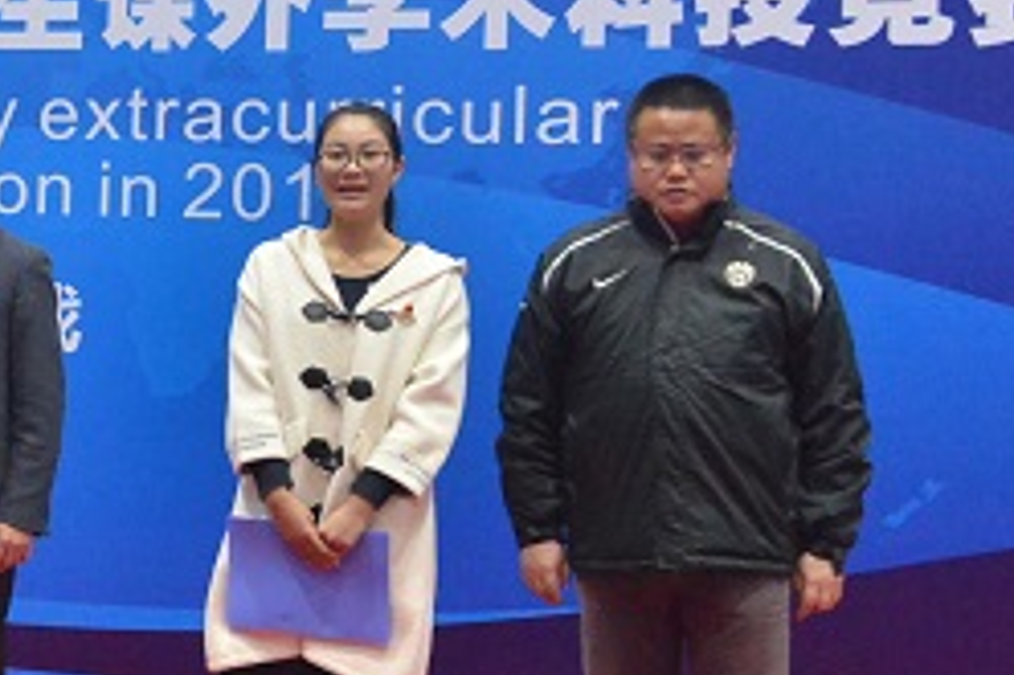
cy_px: 288
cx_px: -470
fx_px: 2364
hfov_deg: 20.9
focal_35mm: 84
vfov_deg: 16.2
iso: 6400
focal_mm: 26
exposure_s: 1/250
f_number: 5.6
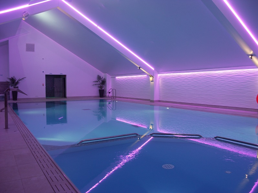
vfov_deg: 46.8
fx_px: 224
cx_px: 129
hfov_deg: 60.0
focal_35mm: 30
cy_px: 96
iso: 100
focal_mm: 7.73
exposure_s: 1/15
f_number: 2.8
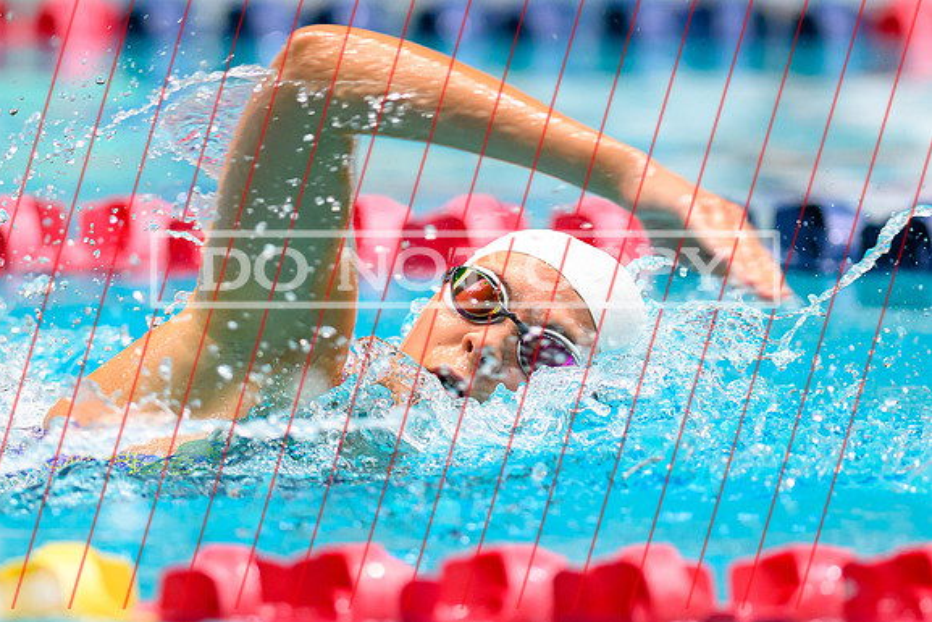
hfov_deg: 3.5
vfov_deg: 2.4
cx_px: 427
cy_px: 359
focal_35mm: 582
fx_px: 15070
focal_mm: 300
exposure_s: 1/800
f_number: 2.8
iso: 2500
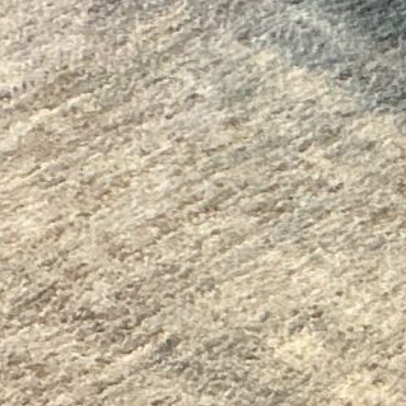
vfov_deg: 8.3
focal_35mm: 206
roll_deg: -1.8
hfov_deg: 7.1
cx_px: 1401
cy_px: -190
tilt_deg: -31.0
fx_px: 2734
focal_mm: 3
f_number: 1.8
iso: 200
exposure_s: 1/60
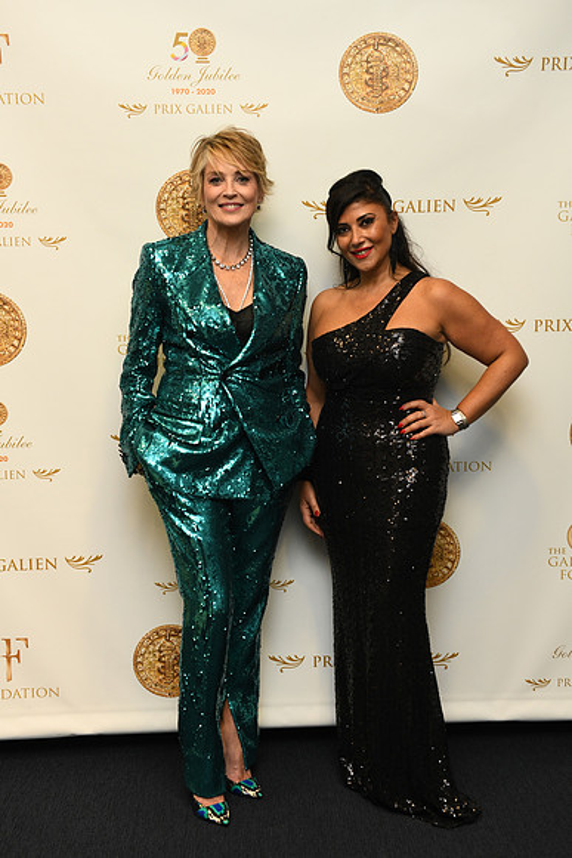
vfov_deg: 41.1
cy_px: 429
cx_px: 286
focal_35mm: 48
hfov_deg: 28.1
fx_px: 1143
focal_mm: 48
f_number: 5.6
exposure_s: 1/125
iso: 2000
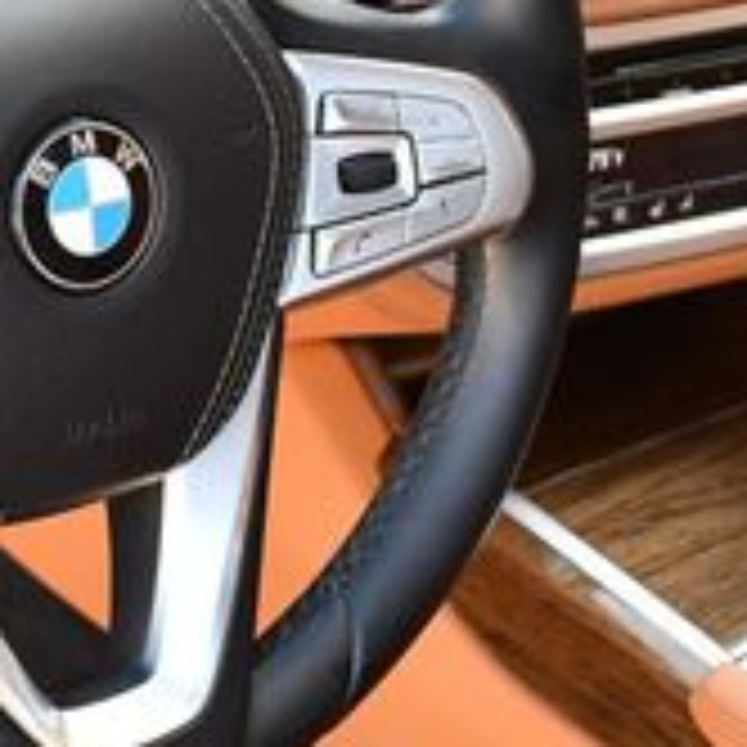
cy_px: 198
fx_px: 2881
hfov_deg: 14.7
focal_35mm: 118
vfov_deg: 14.7
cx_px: 212
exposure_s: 1/250
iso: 800
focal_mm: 18
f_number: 3.5
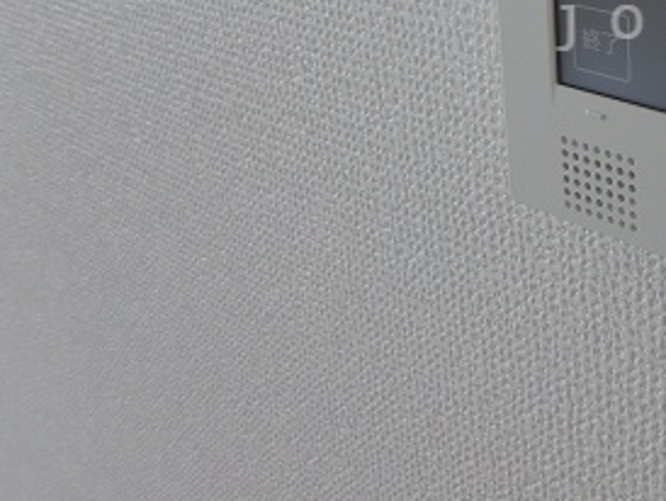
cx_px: 722
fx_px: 944
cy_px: 22
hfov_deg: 34.0
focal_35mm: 49
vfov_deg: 28.2
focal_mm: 3.7
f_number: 3.5
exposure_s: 1/50
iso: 200
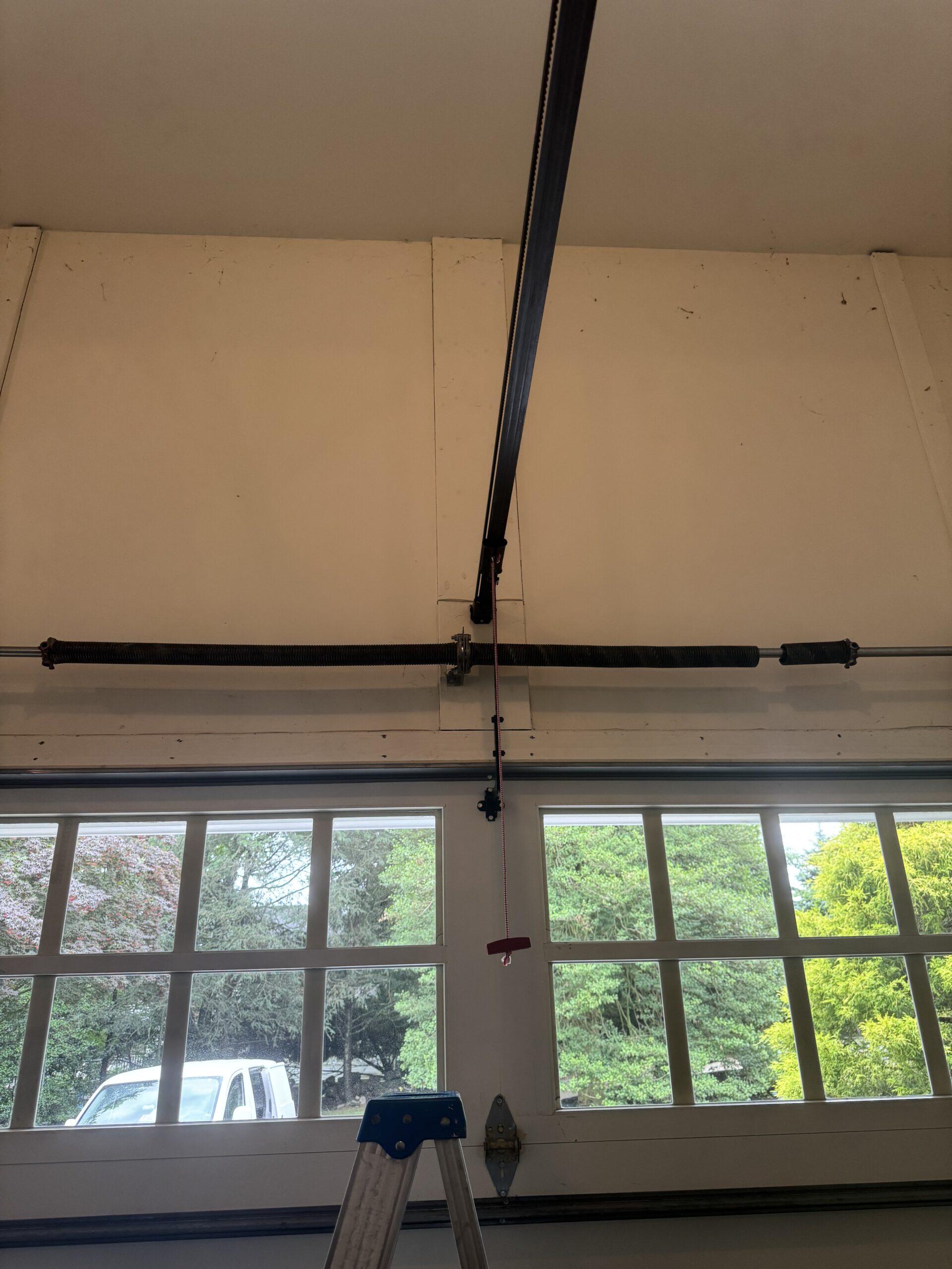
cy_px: 634
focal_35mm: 24
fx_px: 880
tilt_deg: +24.1
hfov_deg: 56.8
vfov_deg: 71.6
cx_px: 476
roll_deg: +1.3
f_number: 1.78
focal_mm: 6.76
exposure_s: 1/120
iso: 160
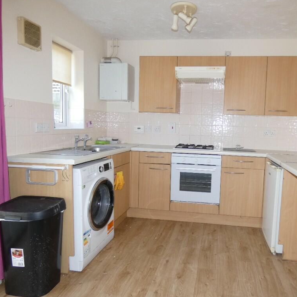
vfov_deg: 65.0
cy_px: 147
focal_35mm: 24
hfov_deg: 64.0
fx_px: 233
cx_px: 188
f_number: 2.8
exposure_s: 1/60
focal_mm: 3.6
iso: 100
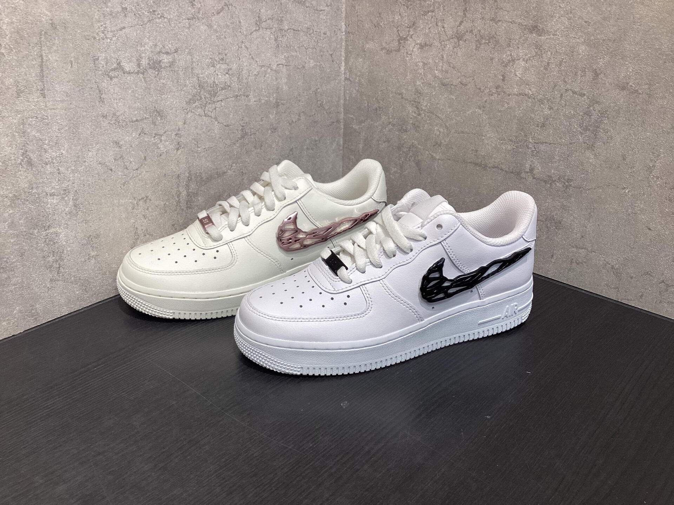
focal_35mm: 31
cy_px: 252
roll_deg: -1.5
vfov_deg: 45.4
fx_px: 604
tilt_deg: -25.4
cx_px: 337
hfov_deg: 58.4
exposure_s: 1/100
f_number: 2.4
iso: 80
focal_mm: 3.3
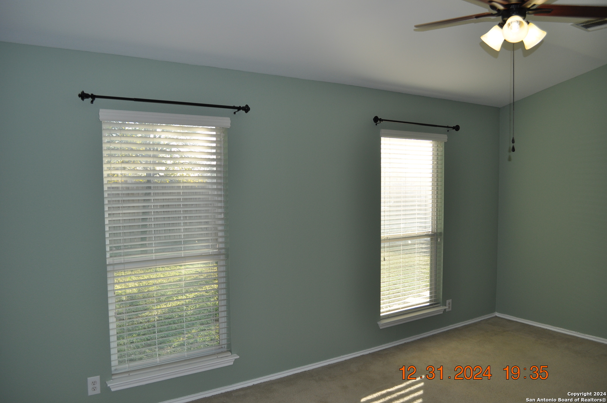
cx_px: 304
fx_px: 455
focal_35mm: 27
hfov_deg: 67.4
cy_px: 202
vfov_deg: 47.8
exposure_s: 1/200
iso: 200
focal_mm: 18
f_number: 4.5
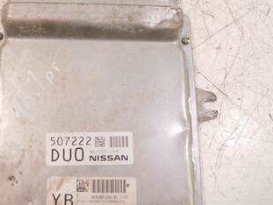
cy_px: 87
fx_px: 292
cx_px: 99
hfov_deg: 49.5
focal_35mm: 37
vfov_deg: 38.6
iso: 640
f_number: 3.5
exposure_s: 1/60
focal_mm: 12
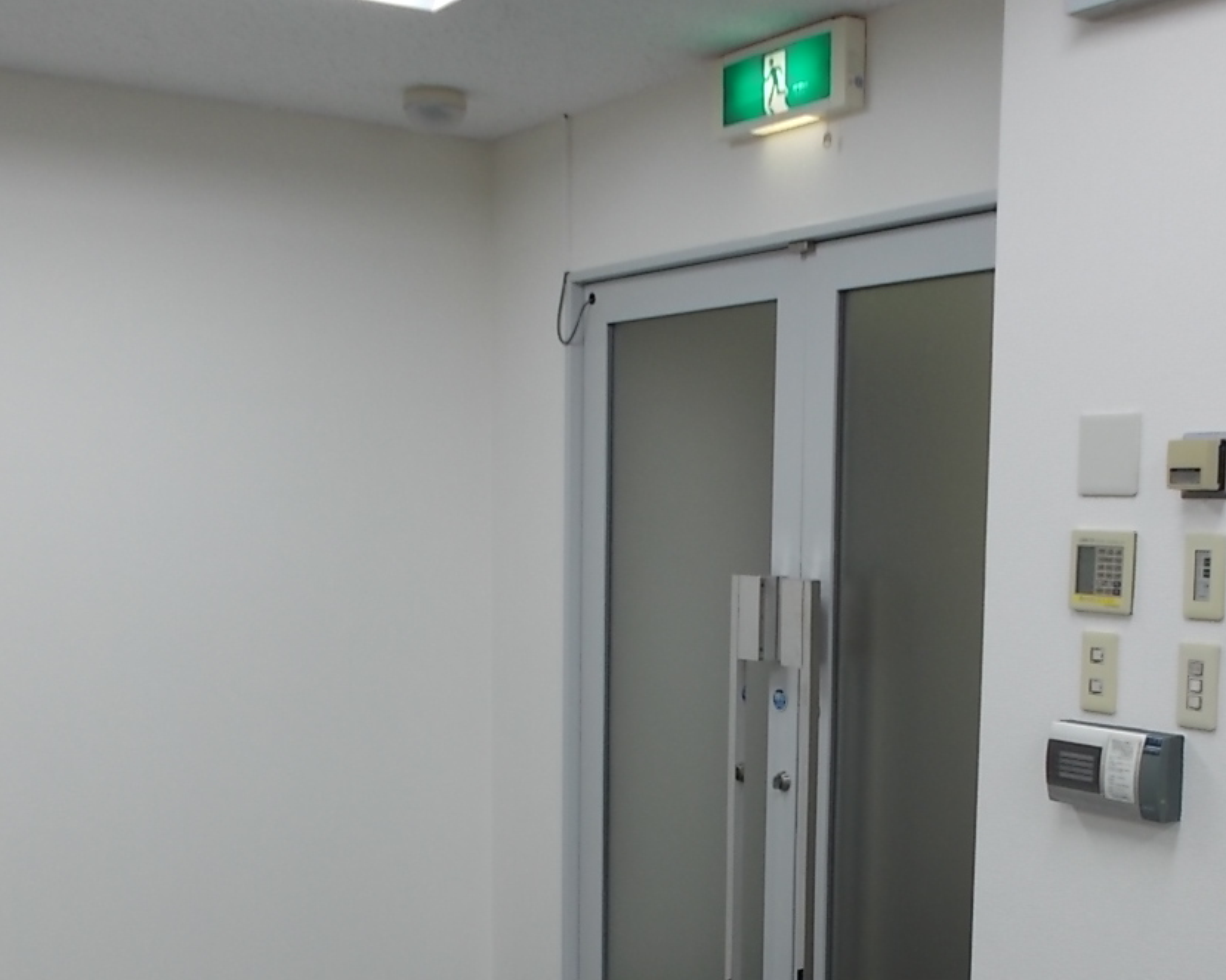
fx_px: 1778
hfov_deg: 37.9
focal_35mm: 49
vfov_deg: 30.3
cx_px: 751
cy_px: 733
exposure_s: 1/30
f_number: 3.2
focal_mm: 4.6
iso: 80
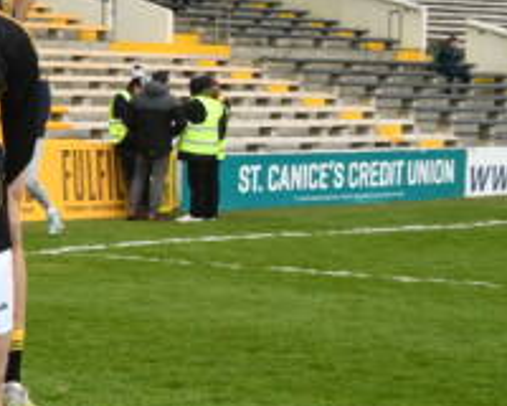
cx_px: -743
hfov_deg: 12.2
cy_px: 113
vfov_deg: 12.6
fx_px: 1837
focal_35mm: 122
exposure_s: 1/200
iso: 320
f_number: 6.3
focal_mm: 17
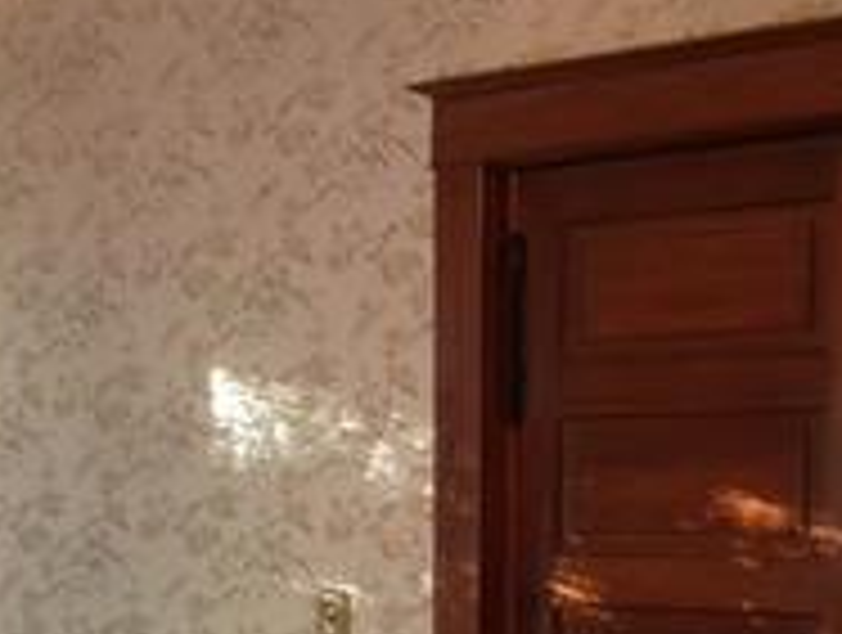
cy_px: 814
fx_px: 2413
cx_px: 239
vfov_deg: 14.4
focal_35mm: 99
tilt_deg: -7.1
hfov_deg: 19.7
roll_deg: -0.4
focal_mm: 4.15
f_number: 2.2
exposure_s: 1/30
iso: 100
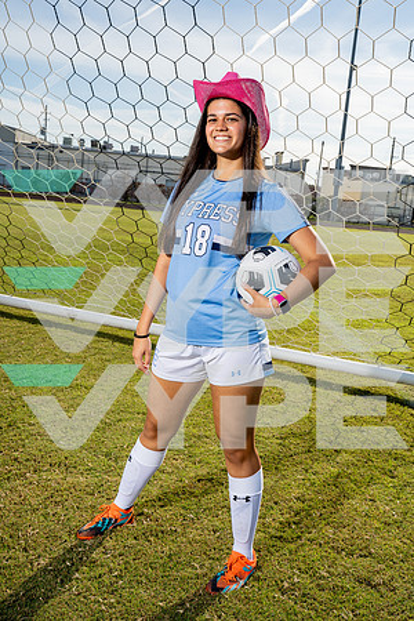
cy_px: 310
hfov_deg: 33.4
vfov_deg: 48.5
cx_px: 207
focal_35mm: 40
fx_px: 690
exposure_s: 1/250
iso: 200
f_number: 11
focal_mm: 40
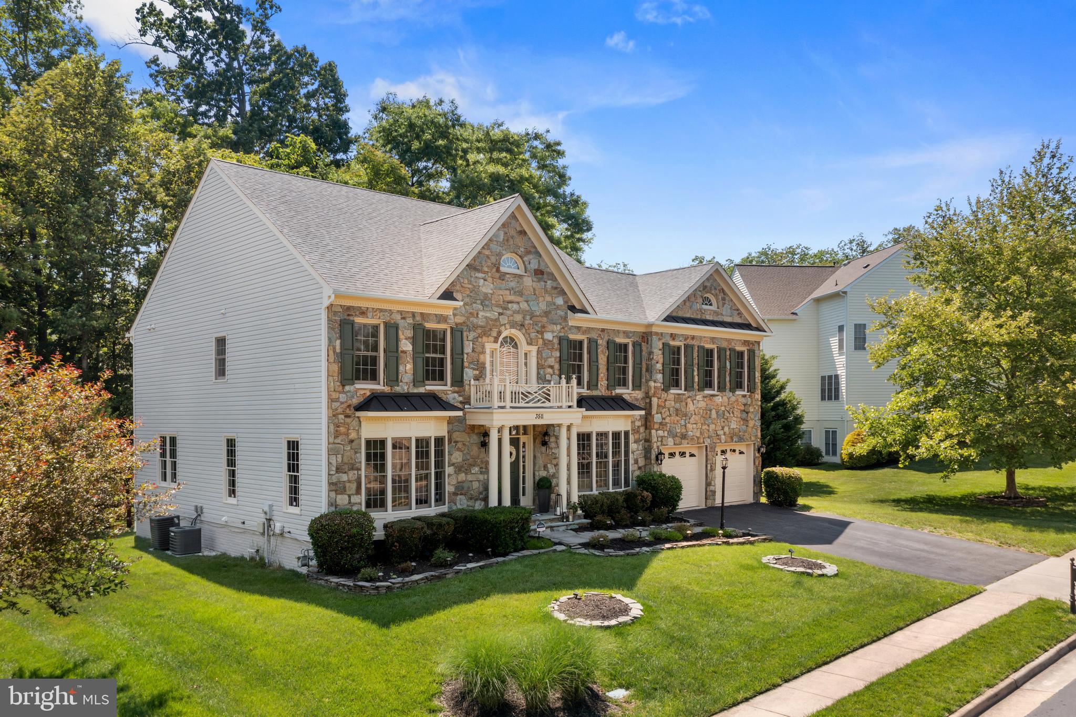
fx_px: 837
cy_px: 358
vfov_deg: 46.4
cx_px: 538
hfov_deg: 65.5
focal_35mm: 28
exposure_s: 1/800
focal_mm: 10.26
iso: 100
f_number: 4
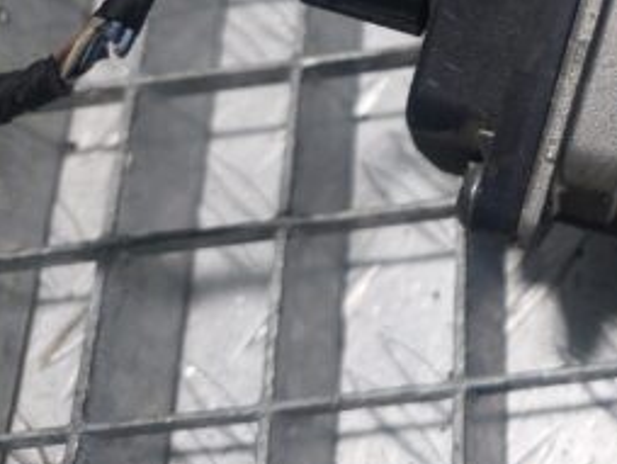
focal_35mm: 59
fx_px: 1053
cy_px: 36
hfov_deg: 28.8
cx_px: 721
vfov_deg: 24.1
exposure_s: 1/100
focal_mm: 5.23
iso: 50
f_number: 1.8
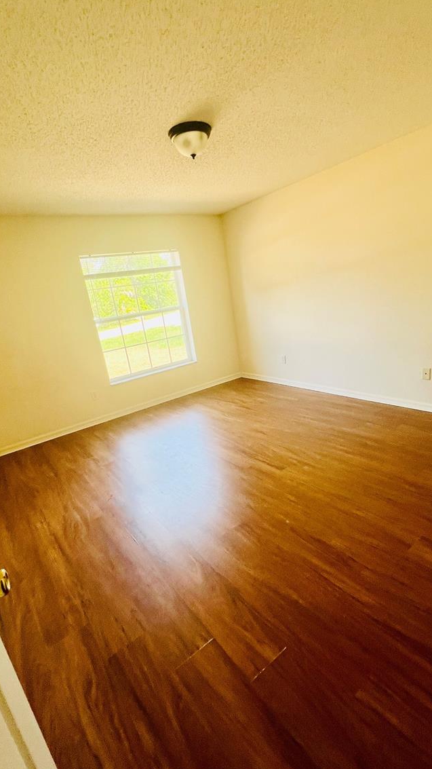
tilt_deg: -16.5
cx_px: 225
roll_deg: +4.9
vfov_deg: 103.0
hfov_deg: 70.5
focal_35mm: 15
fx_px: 306
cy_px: 392
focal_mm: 1.57
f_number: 1.8
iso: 80
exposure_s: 1/99
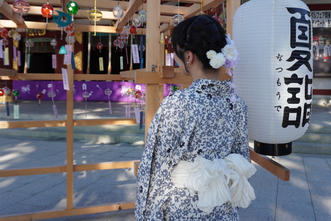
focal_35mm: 36
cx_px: 203
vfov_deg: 36.6
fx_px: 331
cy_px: 77
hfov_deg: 52.6
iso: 100
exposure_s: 1/250
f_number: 4.5
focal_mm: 16
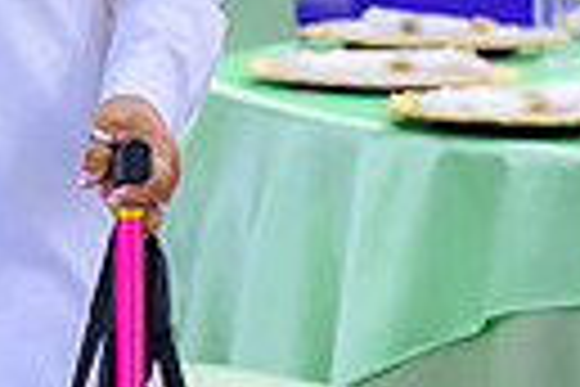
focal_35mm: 452
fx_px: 7282
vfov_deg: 3.0
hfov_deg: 4.5
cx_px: -635
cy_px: -7
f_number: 2.8
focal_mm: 77
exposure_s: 1/200
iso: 1800
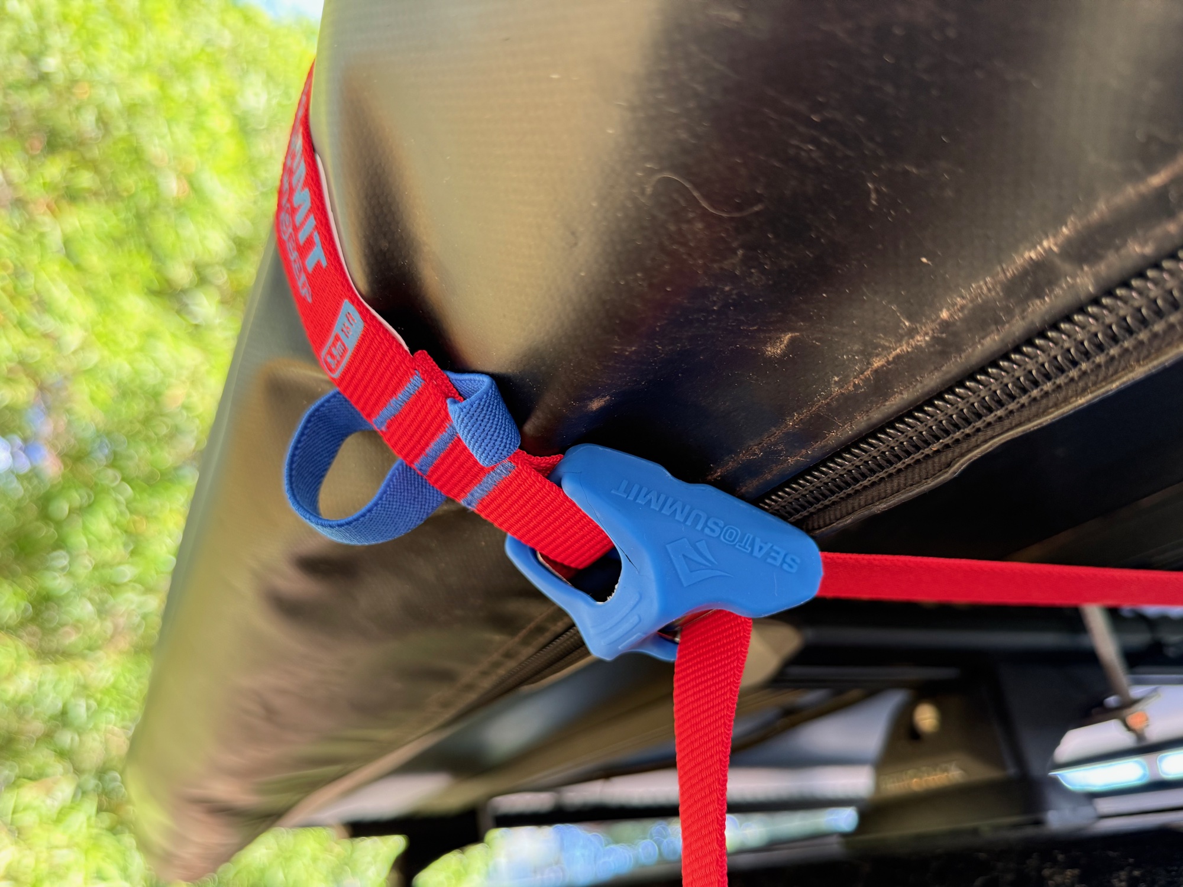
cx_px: 592
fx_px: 820
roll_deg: +3.5
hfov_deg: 71.6
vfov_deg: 56.8
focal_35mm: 24
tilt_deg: +25.8
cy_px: 444
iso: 200
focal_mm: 6.76
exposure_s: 1/64
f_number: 1.78
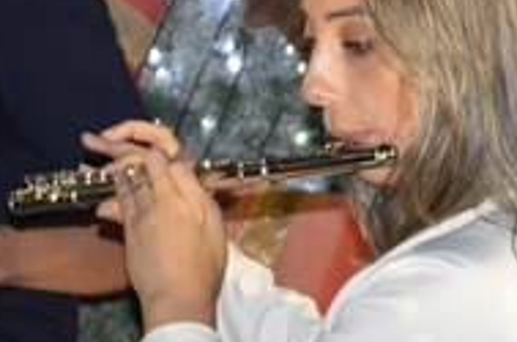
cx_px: 539
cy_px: 267
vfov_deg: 4.1
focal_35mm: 334
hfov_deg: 6.2
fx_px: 4785
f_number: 5.3
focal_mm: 70
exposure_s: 1/60
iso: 1800
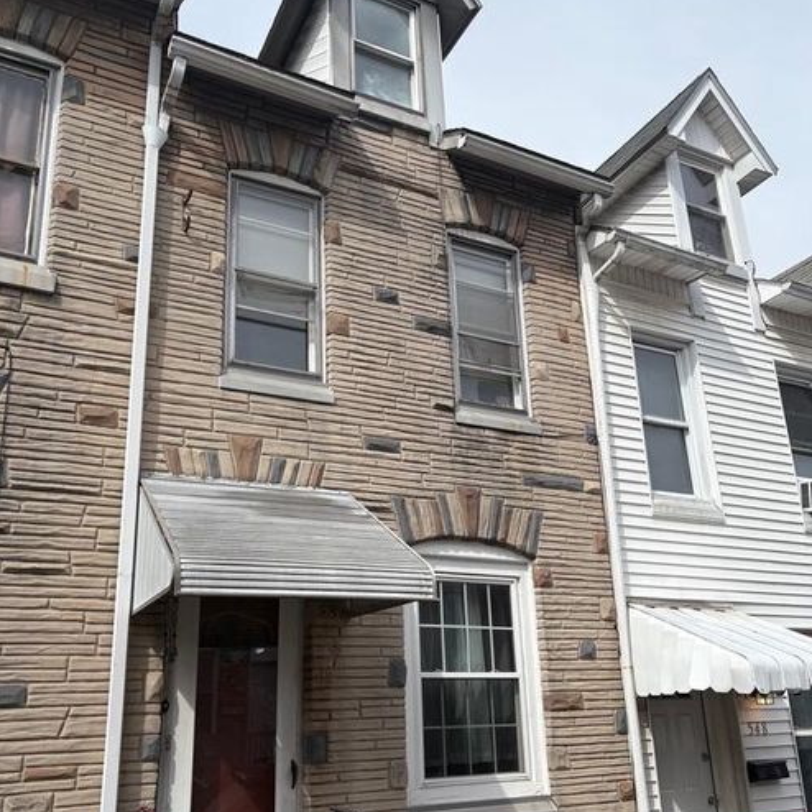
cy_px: 459
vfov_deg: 52.4
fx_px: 823
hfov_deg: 52.5
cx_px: 408
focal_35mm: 31
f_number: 1.6
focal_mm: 5.96
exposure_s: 1/4608
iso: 50
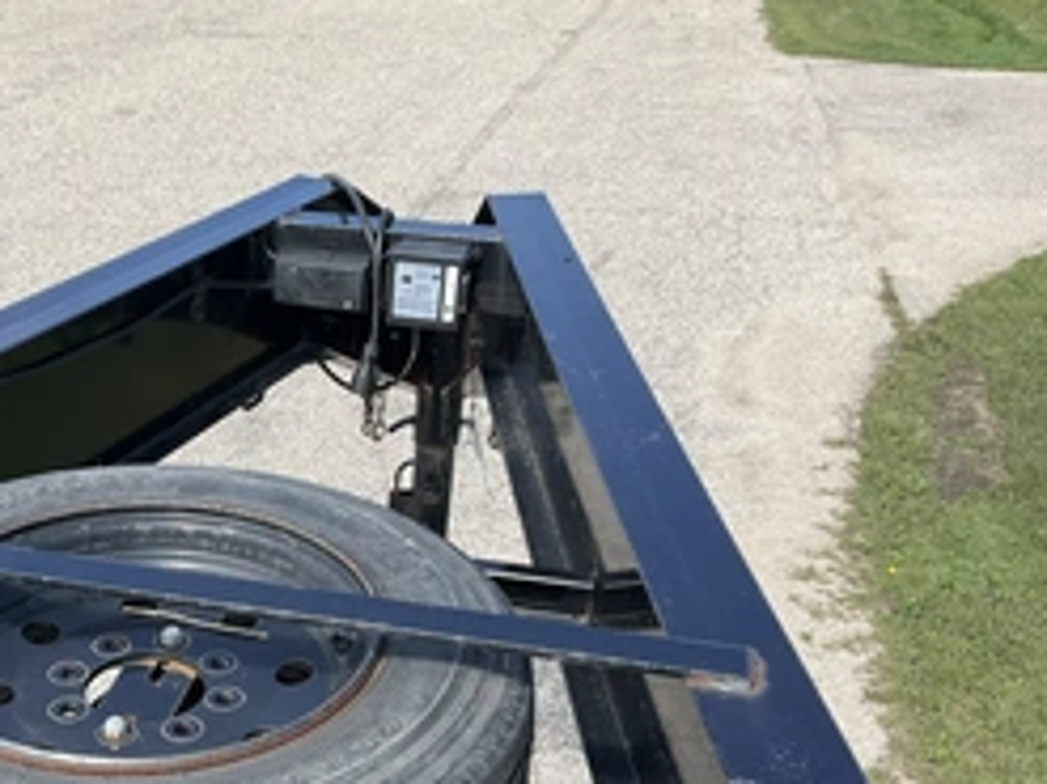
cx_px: 267
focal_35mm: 47
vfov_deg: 30.2
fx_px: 1421
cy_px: 614
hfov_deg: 39.4
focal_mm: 3
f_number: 1.8
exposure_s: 1/759
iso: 25
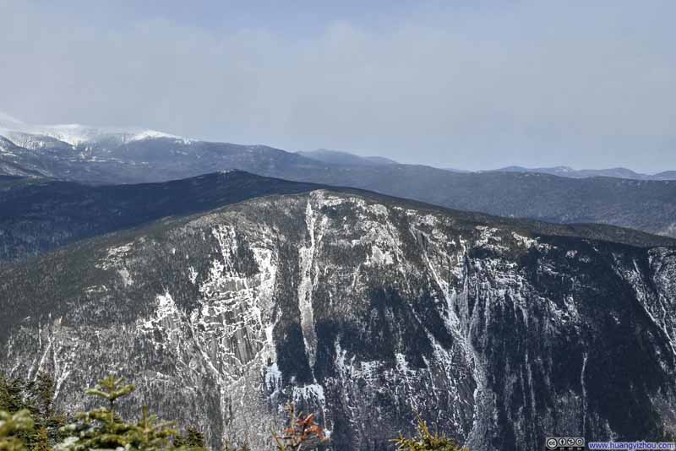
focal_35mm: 45
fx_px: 845
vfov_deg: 29.9
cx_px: 338
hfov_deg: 43.6
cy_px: 226
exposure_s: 1/1250
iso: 100
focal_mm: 45
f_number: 6.3
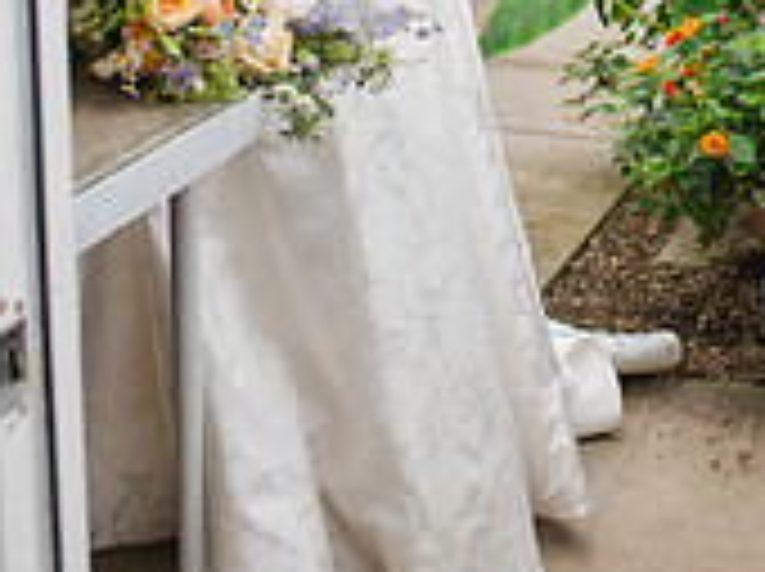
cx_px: 646
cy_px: -185
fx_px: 1964
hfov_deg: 21.7
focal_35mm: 89
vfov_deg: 15.7
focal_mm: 35
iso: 250
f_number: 3.2
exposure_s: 1/320
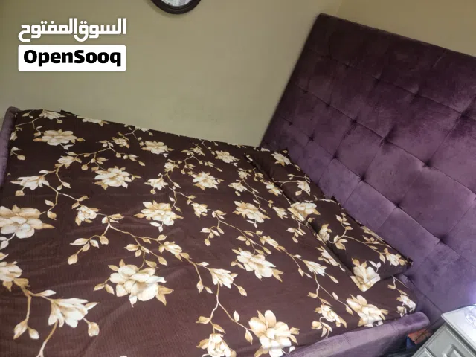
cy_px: 178
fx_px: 316
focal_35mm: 23
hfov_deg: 73.9
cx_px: 238
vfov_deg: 58.9
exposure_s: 1/100
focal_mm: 5.4
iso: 1250
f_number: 1.8
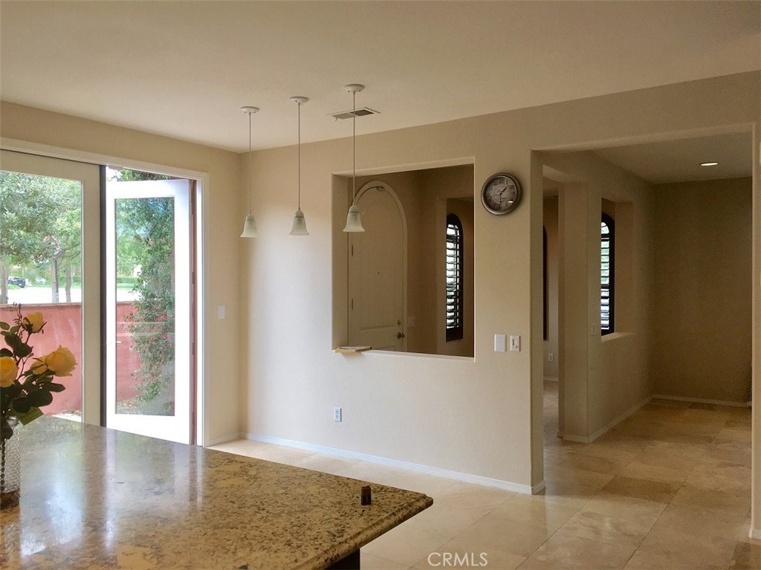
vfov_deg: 48.2
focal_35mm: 29
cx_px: 380
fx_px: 637
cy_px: 285
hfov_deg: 61.7
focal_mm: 4.15
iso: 32
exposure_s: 1/120
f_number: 2.2
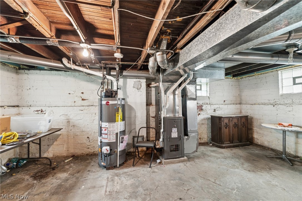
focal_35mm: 14
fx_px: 117
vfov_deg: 81.2
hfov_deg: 104.3
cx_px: 151
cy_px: 100
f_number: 2.8
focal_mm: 14
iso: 200
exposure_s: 1/5
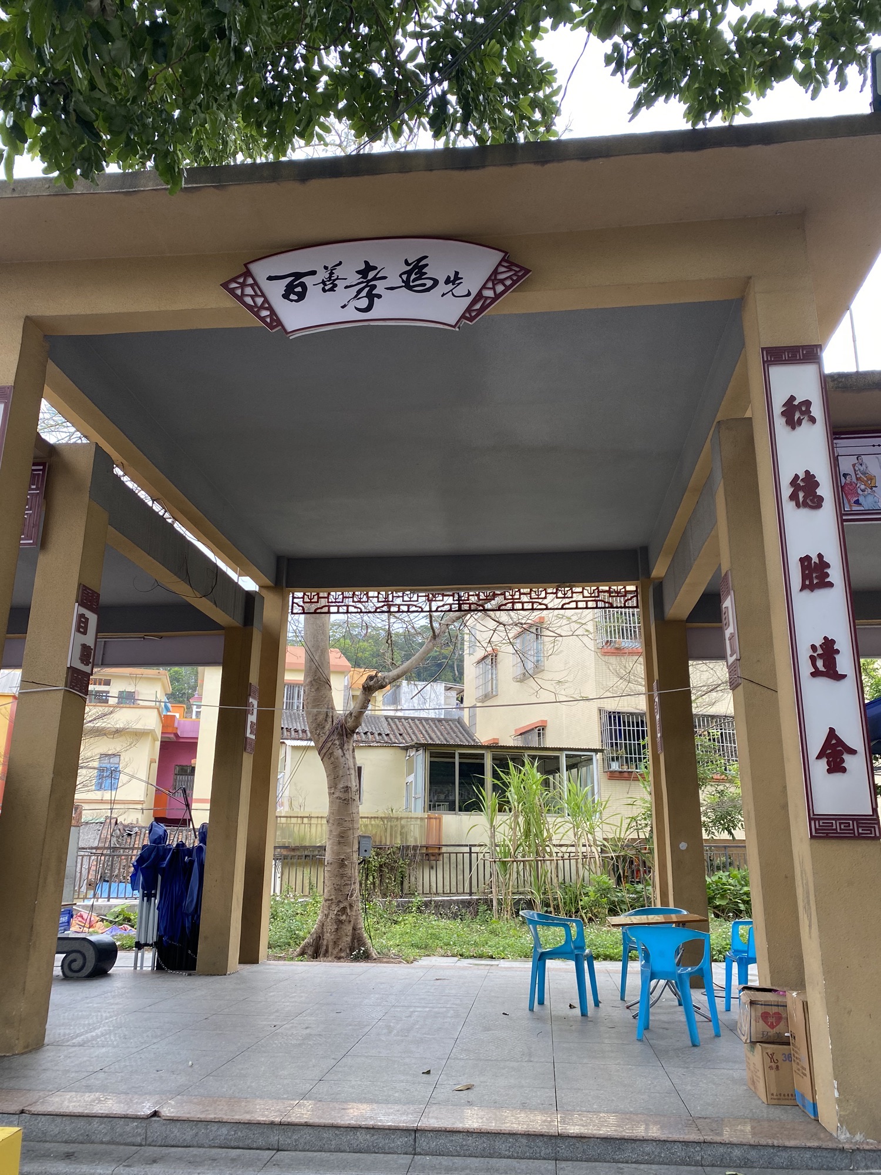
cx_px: 440
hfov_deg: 53.1
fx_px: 882
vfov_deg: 67.3
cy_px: 588
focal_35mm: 26
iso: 32
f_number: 1.8
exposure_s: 1/187
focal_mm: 4.25
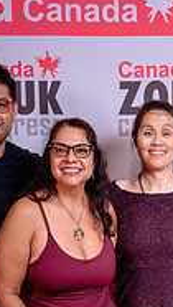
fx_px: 960
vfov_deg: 17.7
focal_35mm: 118
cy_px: 316
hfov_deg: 10.1
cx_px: 220
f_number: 5.6
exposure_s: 1/160
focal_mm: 34
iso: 100
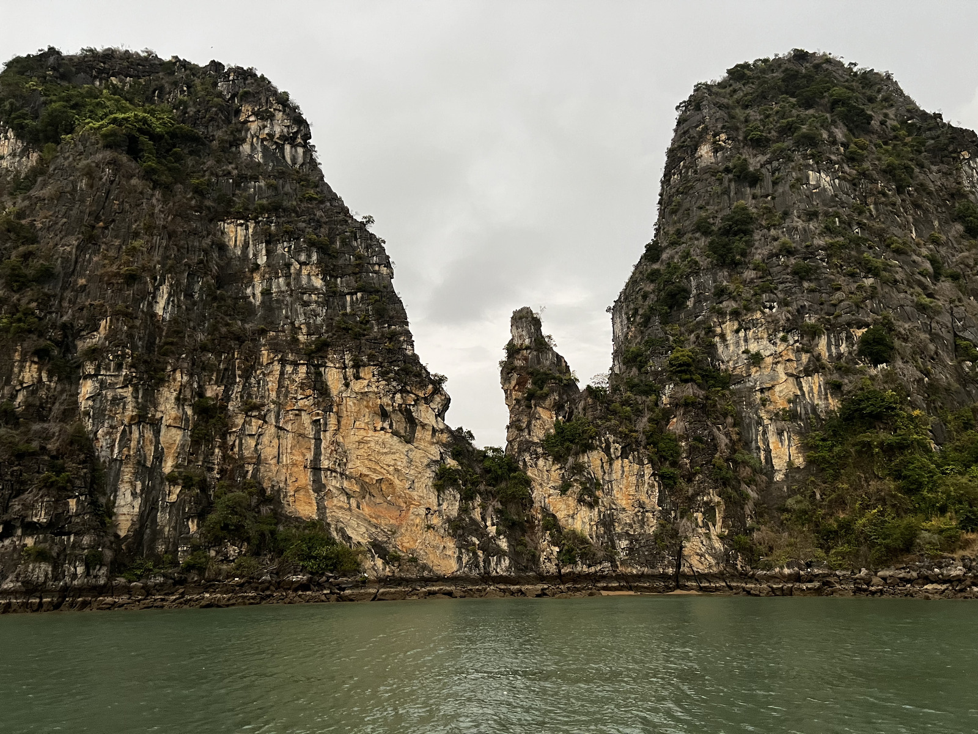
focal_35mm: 26
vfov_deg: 53.1
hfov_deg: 67.3
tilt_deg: +15.2
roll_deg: +1.0
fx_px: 735
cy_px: 367
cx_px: 489
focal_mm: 5.7
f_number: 1.5
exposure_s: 1/60
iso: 250
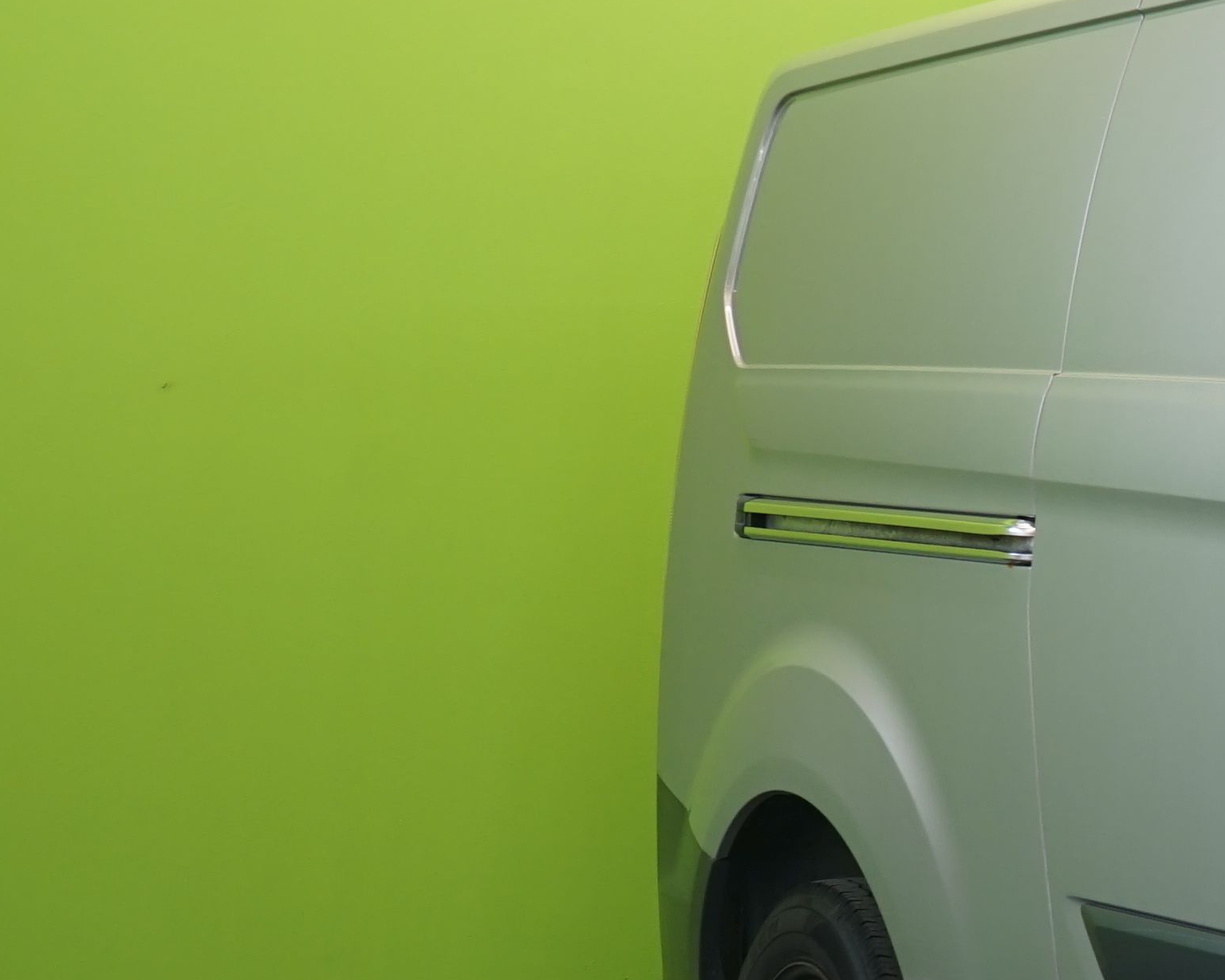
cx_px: 2352
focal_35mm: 121
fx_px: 4387
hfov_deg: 13.8
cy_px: 616
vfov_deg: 12.7
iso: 400
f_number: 5.6
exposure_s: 1/30
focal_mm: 33
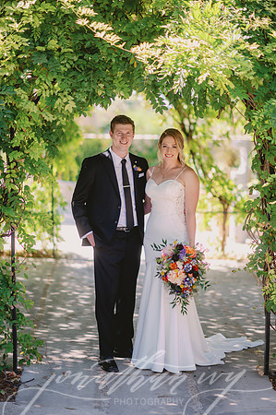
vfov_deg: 23.9
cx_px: 138
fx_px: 980
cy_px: 208
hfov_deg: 16.0
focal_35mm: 85
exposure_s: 1/1250
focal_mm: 85
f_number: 1.6
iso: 160
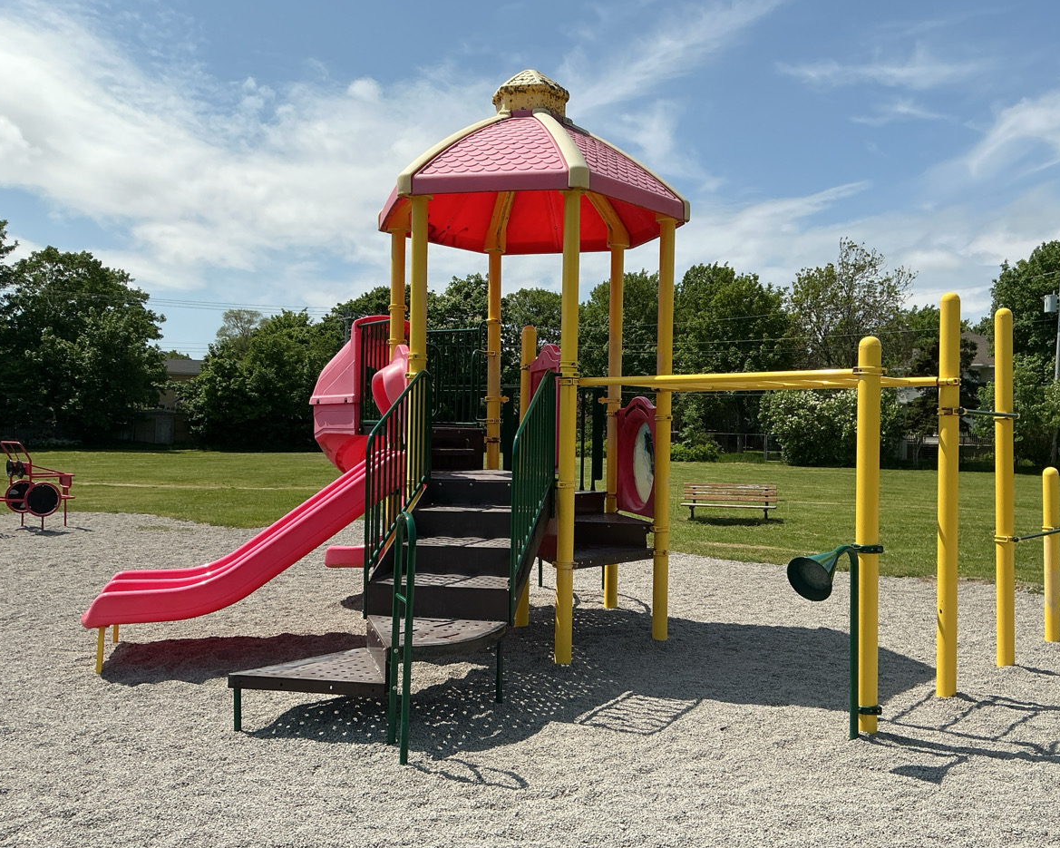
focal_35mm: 31
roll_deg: -0.4
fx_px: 972
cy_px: 419
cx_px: 569
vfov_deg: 47.1
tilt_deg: +1.4
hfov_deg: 57.1
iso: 25
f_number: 1.8
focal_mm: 3
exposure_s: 1/2538
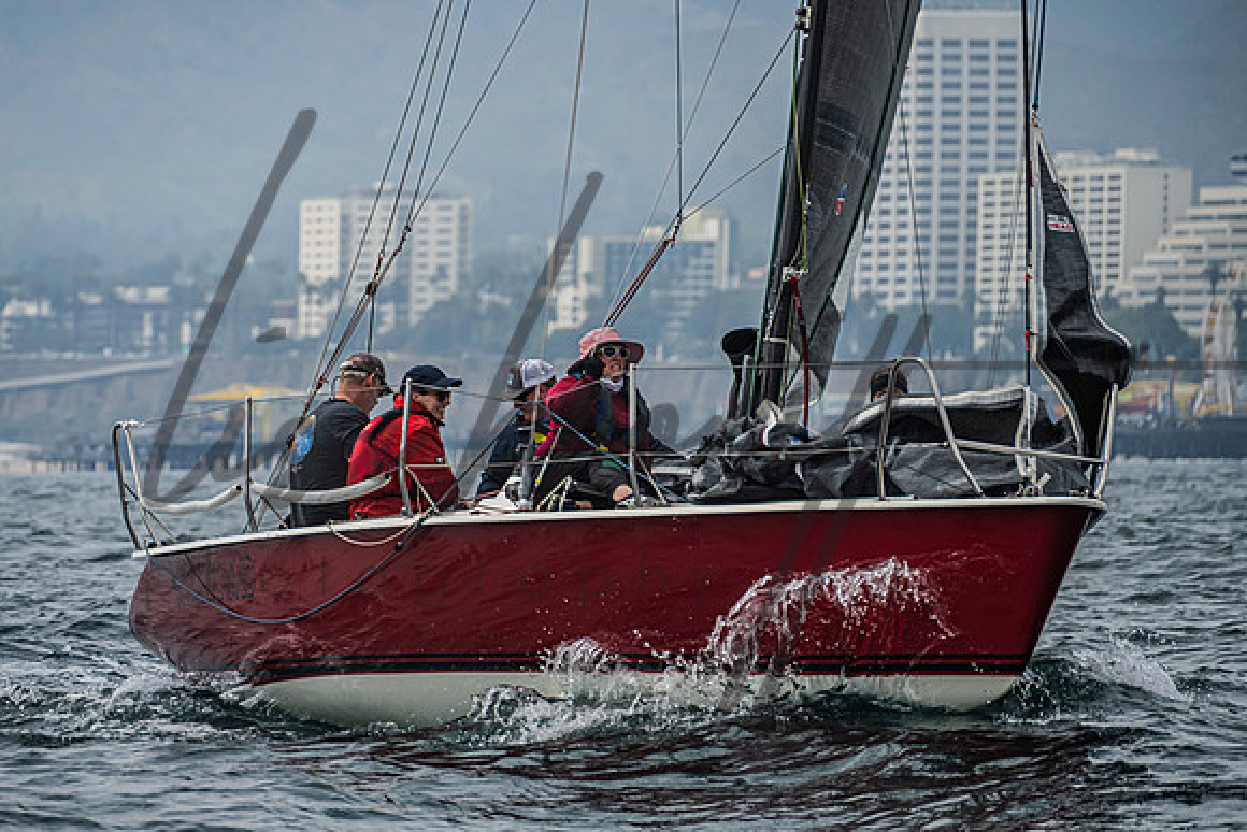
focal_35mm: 414
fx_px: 14345
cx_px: 522
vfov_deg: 3.3
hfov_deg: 5.0
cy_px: 360
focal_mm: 350
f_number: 8
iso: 400
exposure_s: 1/2500
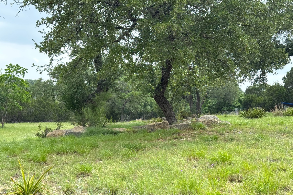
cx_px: 146
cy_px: 103
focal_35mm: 50
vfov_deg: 27.0
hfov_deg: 39.6
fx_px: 407
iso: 64
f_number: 1.78
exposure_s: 1/1458
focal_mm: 6.76
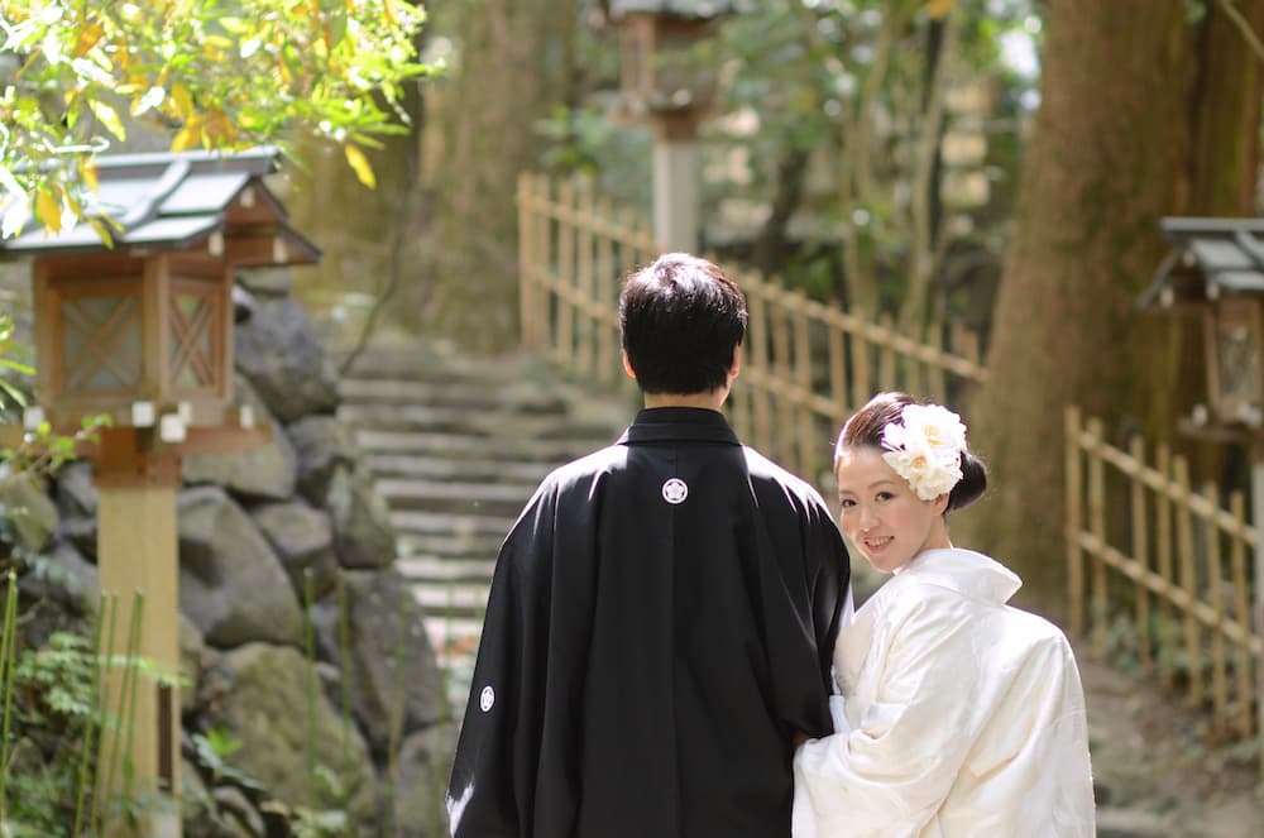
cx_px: 632
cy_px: 419
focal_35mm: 128
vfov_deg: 10.7
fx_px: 4469
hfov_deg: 16.1
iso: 800
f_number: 2
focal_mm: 85
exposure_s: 1/640
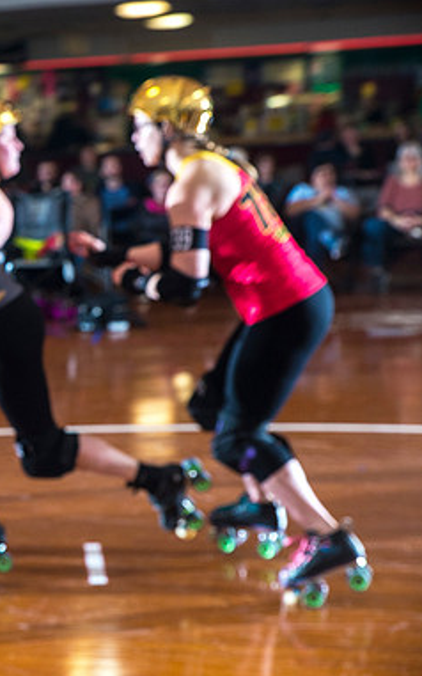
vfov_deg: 23.8
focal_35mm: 87
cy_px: 338
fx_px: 1602
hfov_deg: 14.5
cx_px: -87
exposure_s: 1/160
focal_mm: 56
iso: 800
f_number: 5.6
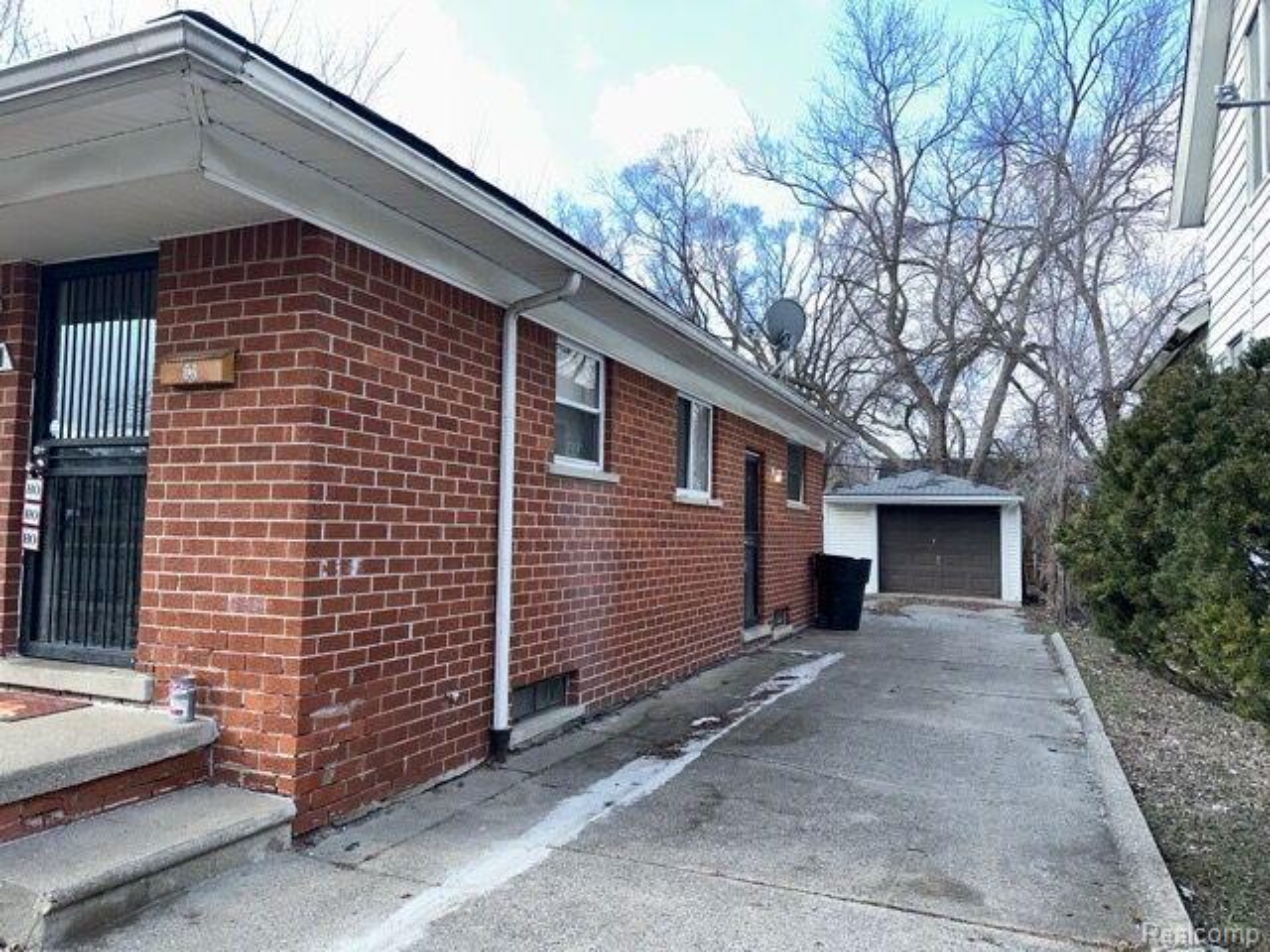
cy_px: 476
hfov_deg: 71.6
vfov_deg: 56.8
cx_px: 635
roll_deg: -1.2
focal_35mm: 24
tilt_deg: +3.4
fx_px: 881
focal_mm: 6.86
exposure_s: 1/1095
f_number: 1.78
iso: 64
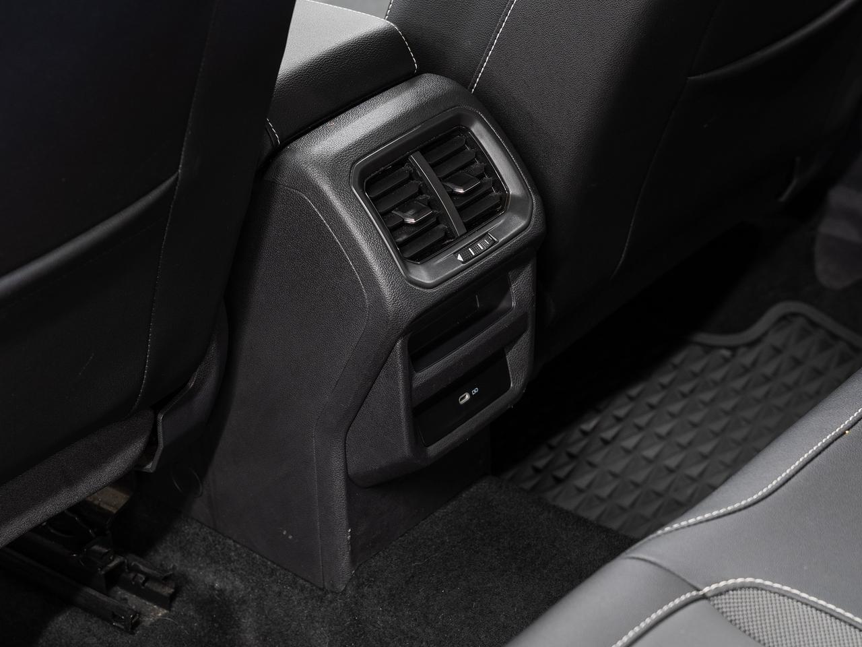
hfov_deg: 22.8
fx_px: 2134
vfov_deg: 17.2
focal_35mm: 86
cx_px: 436
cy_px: 362
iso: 100
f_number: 5.6
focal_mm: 62.7
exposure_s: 1
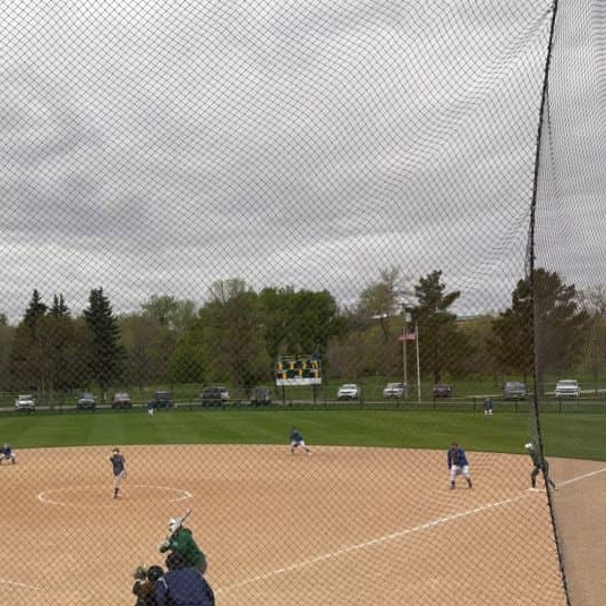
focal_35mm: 44
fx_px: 871
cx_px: 94
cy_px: 381
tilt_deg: -0.8
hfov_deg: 36.6
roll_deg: +1.7
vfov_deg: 38.1
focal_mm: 4.2
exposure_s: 1/216
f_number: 1.6
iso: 32
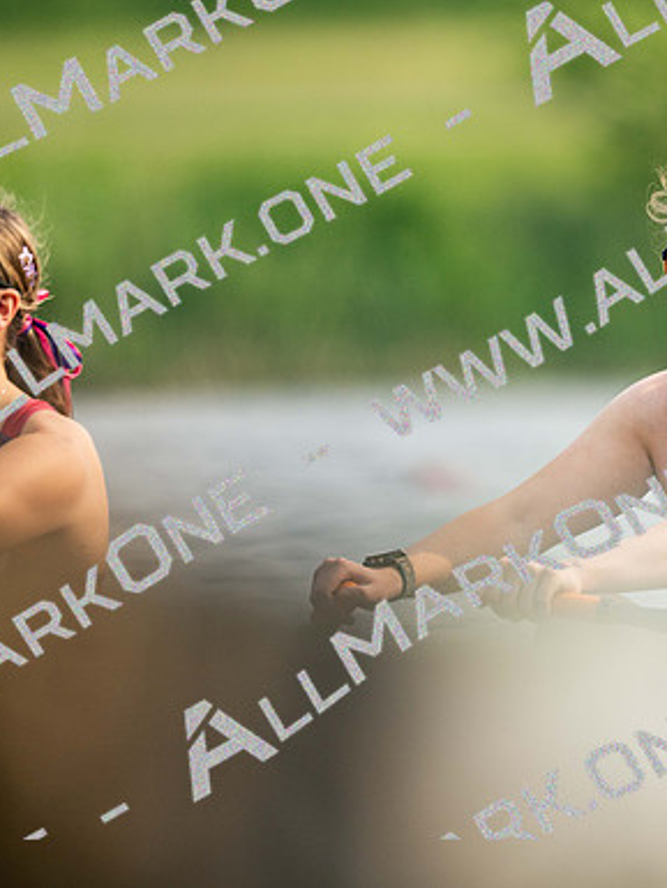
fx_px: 22339
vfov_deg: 2.3
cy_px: 444
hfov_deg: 1.7
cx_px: 653
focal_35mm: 870
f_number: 4
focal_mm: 600
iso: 450
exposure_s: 1/2500
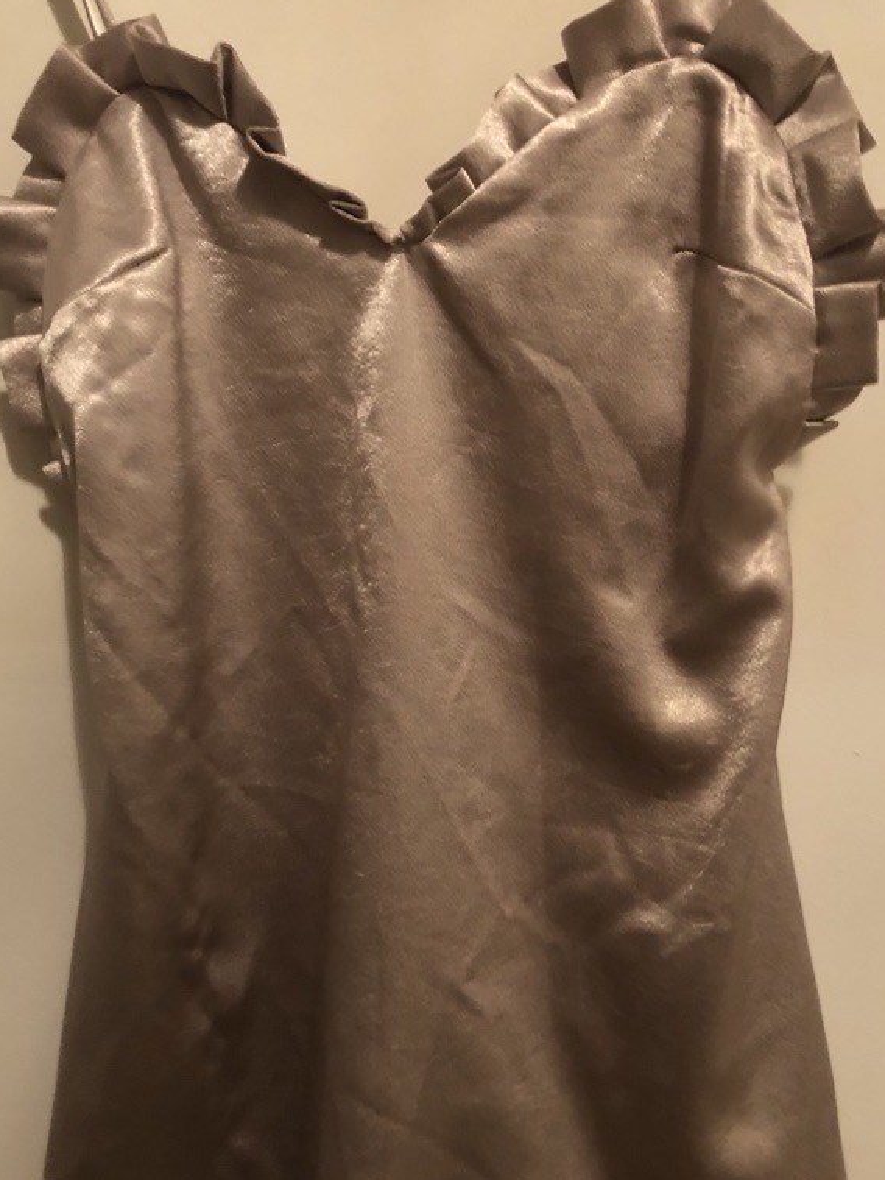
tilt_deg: -3.8
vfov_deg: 50.1
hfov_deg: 38.7
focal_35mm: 37
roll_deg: +3.6
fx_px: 1261
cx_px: 453
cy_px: 642
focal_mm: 3.99
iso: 100
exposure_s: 1/6
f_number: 1.8
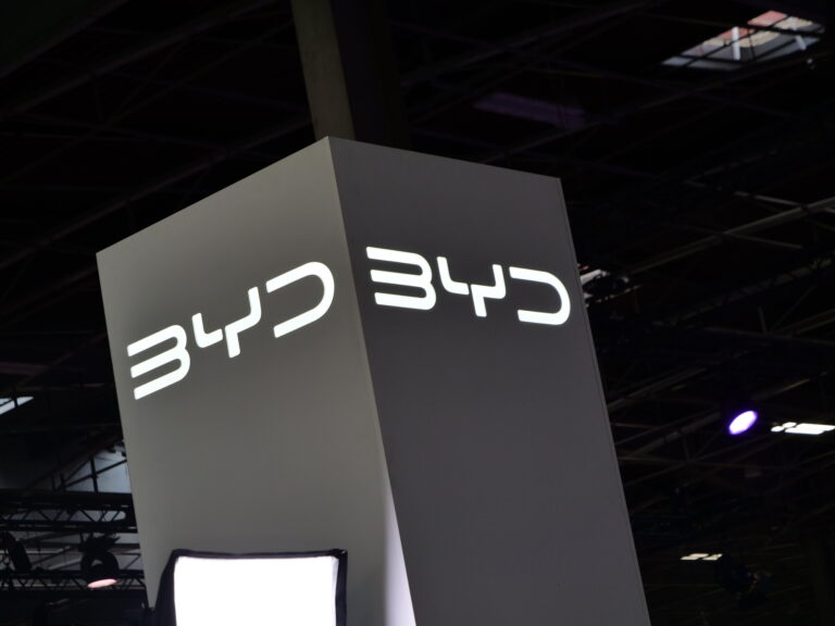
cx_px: 418
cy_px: 313
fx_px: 2509
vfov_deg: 14.2
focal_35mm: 104
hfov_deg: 18.9
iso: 200
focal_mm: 52
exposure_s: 1/125
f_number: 4
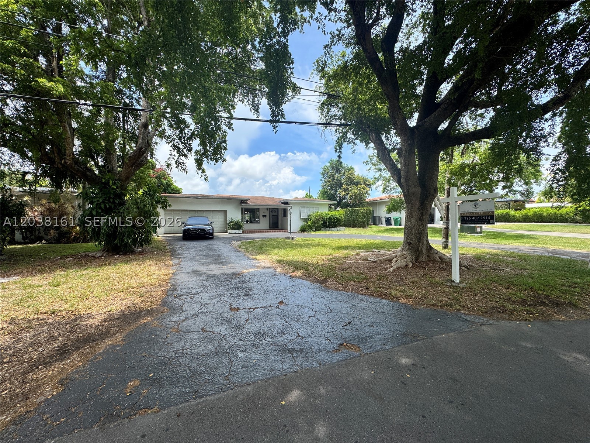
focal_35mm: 14
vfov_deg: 85.7
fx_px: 239
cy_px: 222
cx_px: 295
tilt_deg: -0.5
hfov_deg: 102.1
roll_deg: +0.3
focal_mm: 2.22
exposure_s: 1/1449
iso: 50
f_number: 2.2
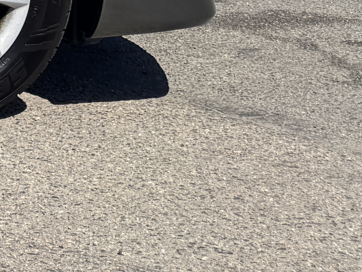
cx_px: -732
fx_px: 1548
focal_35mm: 148
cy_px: -216
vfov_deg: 9.5
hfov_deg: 9.9
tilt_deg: -3.3
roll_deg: +0.9
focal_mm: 6.76
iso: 80
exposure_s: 1/2506
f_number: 1.78
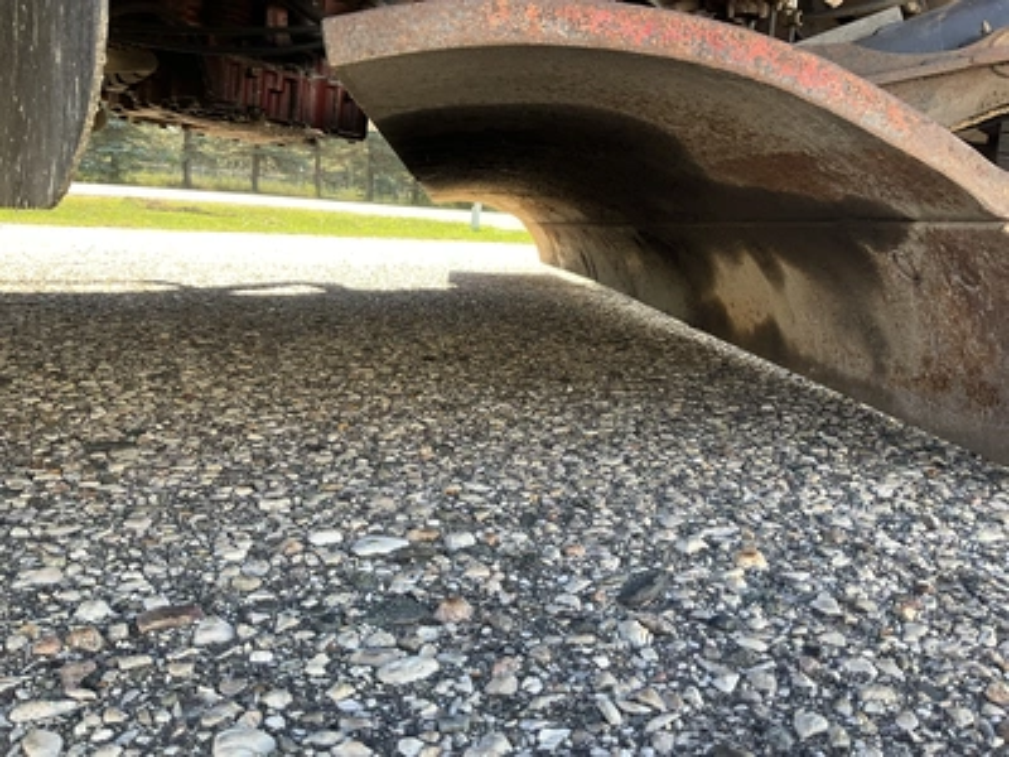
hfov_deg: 61.7
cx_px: 504
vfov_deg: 48.2
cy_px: 378
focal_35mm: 29
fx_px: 845
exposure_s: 1/122
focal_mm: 3
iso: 20
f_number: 1.8
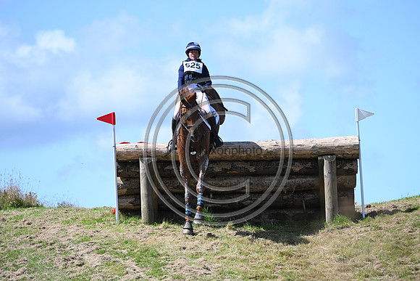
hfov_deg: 10.5
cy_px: 140
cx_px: 210
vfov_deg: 7.0
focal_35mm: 195
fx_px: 2275
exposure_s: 1/1250
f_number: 4.5
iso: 220
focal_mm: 195
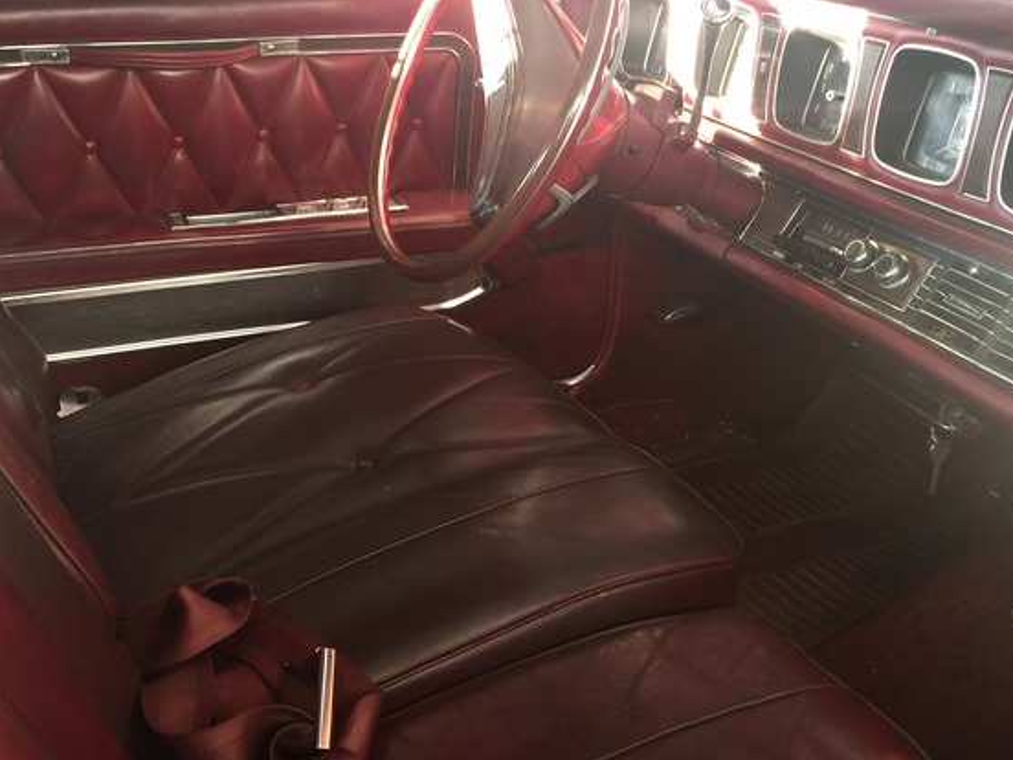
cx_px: 497
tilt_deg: -21.9
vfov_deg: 34.3
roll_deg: -1.5
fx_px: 1229
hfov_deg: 44.8
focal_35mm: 42
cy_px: 343
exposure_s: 1/15
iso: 40
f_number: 2.2
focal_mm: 4.15
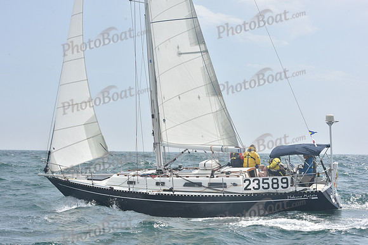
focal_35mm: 70
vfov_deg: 19.5
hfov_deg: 28.8
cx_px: 184
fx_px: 716
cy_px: 122
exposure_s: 1/800
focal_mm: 70
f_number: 11
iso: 320
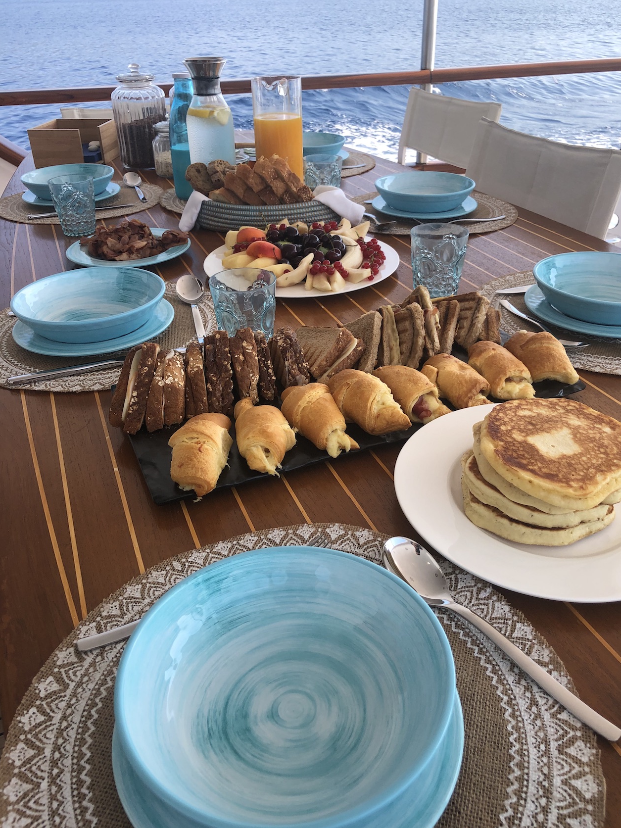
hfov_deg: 48.2
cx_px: 320
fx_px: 694
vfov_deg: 61.7
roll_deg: +2.2
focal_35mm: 29
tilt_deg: -30.3
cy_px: 406
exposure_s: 1/714
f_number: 1.8
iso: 20
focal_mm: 4
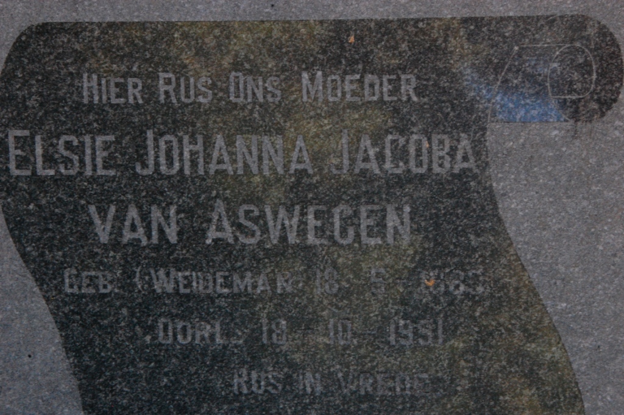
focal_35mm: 128
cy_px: 208
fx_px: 2208
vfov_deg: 10.7
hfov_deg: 16.1
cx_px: 312
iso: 1400
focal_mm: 85
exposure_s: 1/30
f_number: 22
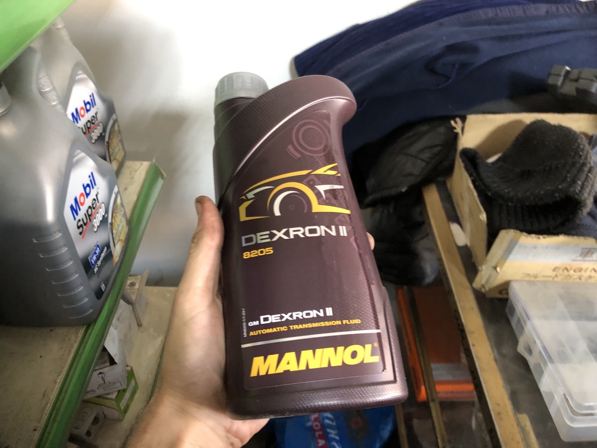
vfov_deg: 49.7
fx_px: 483
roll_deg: +1.1
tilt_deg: -41.1
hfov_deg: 63.4
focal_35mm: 28
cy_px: 224
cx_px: 298
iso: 100
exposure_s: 1/9
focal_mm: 4
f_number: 1.8
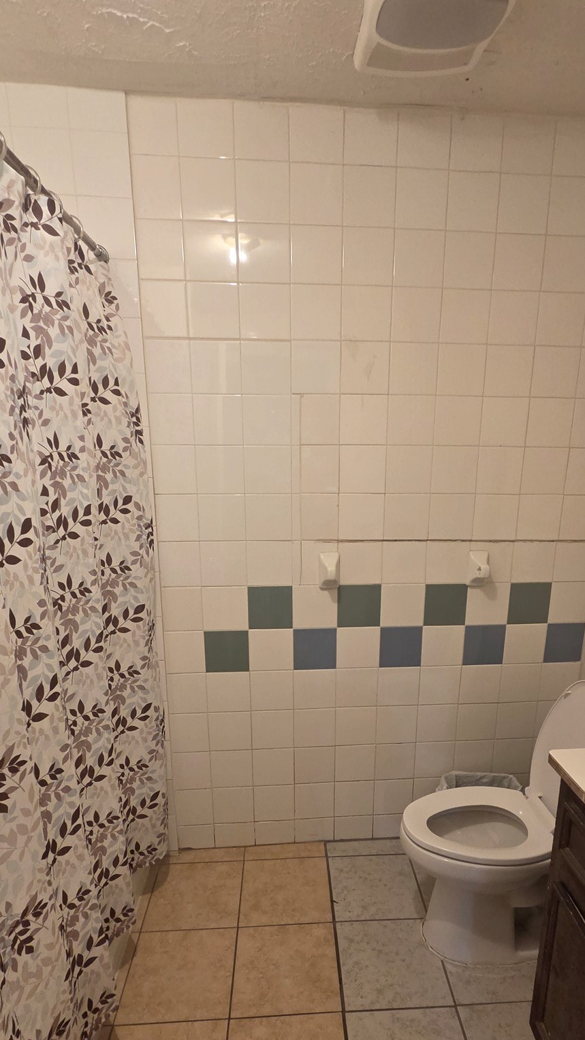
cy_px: 614
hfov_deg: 58.2
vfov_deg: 88.6
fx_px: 524
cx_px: 326
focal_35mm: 19
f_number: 2.2
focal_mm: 2.2
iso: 800
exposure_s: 1/60
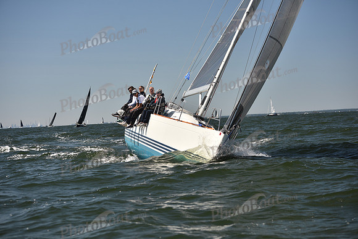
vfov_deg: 16.7
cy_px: 120
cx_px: 179
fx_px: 816
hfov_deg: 24.8
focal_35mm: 82
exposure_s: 1/1250
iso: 250
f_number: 4
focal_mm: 82
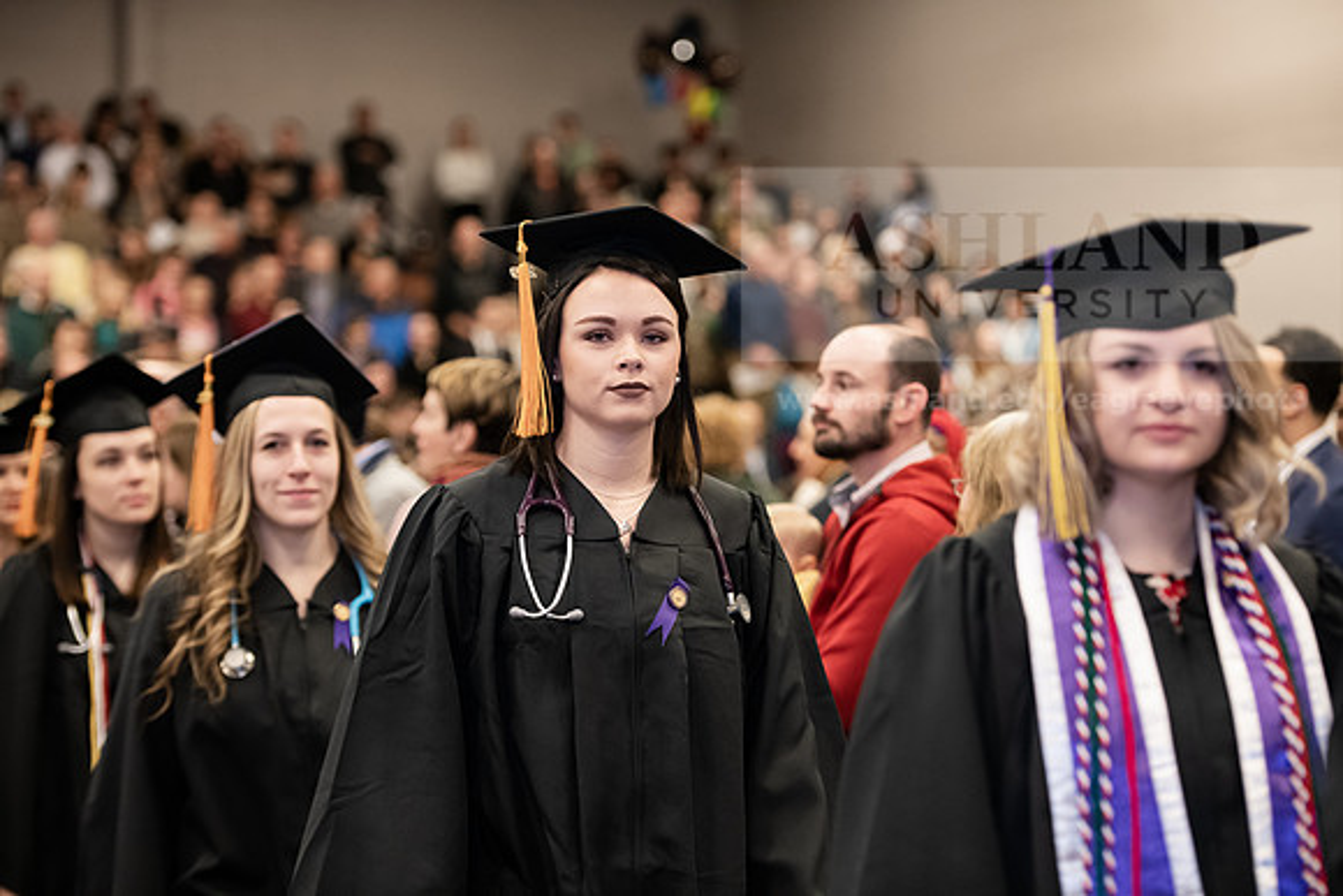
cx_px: 672
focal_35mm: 100
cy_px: 448
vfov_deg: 13.7
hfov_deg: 20.4
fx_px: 3731
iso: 2000
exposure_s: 1/200
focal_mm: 100
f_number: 3.2
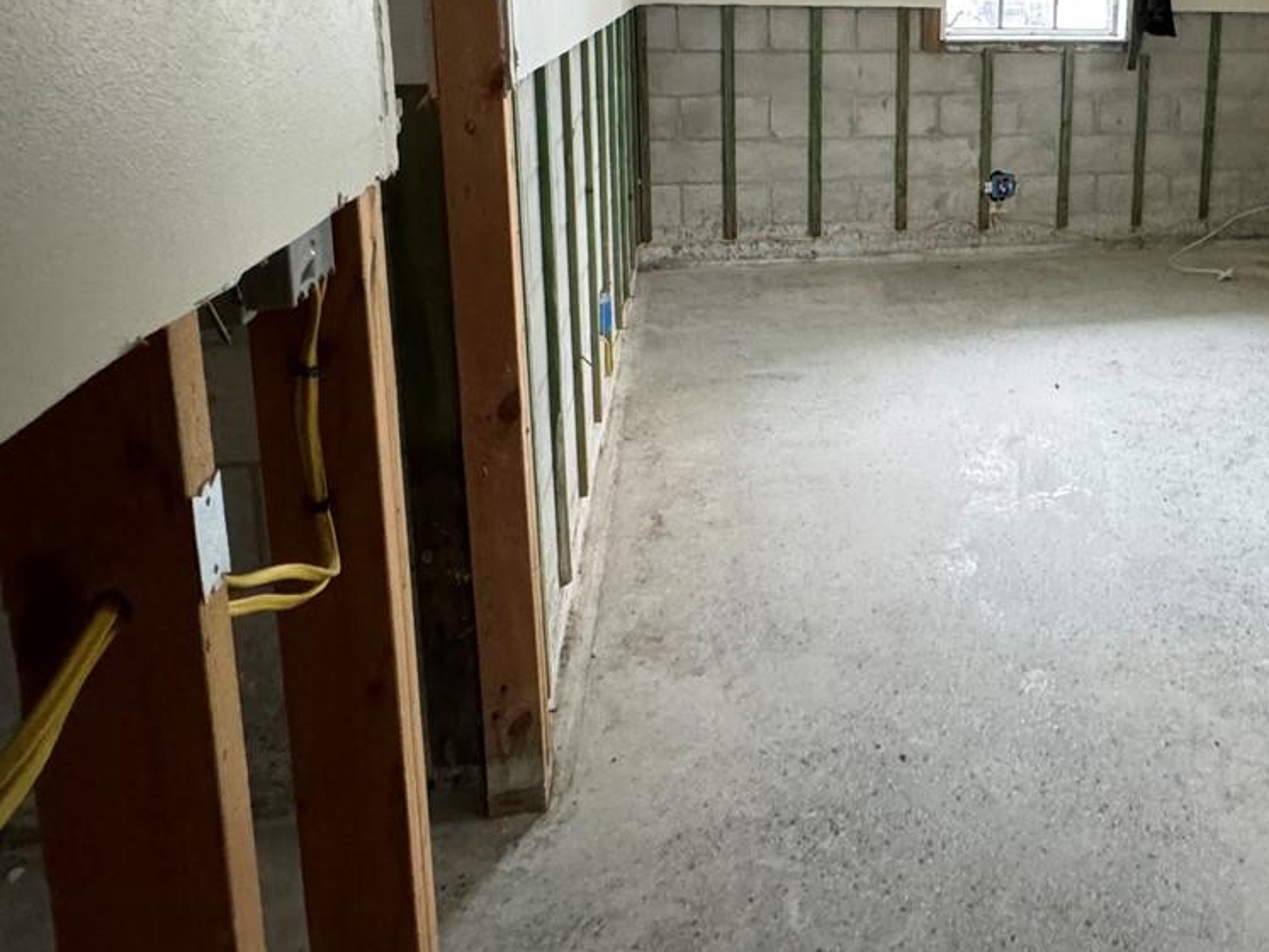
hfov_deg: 56.7
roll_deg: -1.5
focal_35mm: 30
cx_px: 965
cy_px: 155
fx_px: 1100
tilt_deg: -9.8
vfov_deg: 43.9
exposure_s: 1/60
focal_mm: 2.22
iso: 800
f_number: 2.2
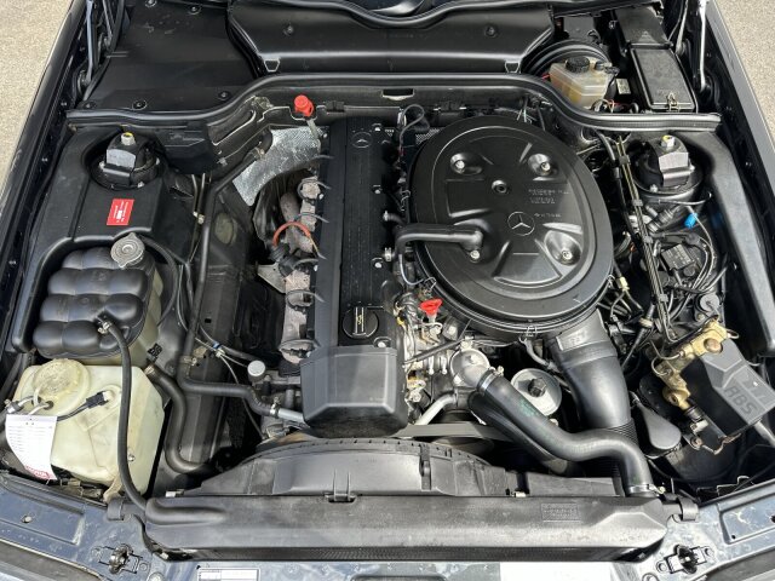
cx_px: 388
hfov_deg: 71.6
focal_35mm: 24
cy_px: 290
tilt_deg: -56.1
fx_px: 537
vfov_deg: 56.8
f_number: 1.78
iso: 80
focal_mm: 6.86
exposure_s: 1/334
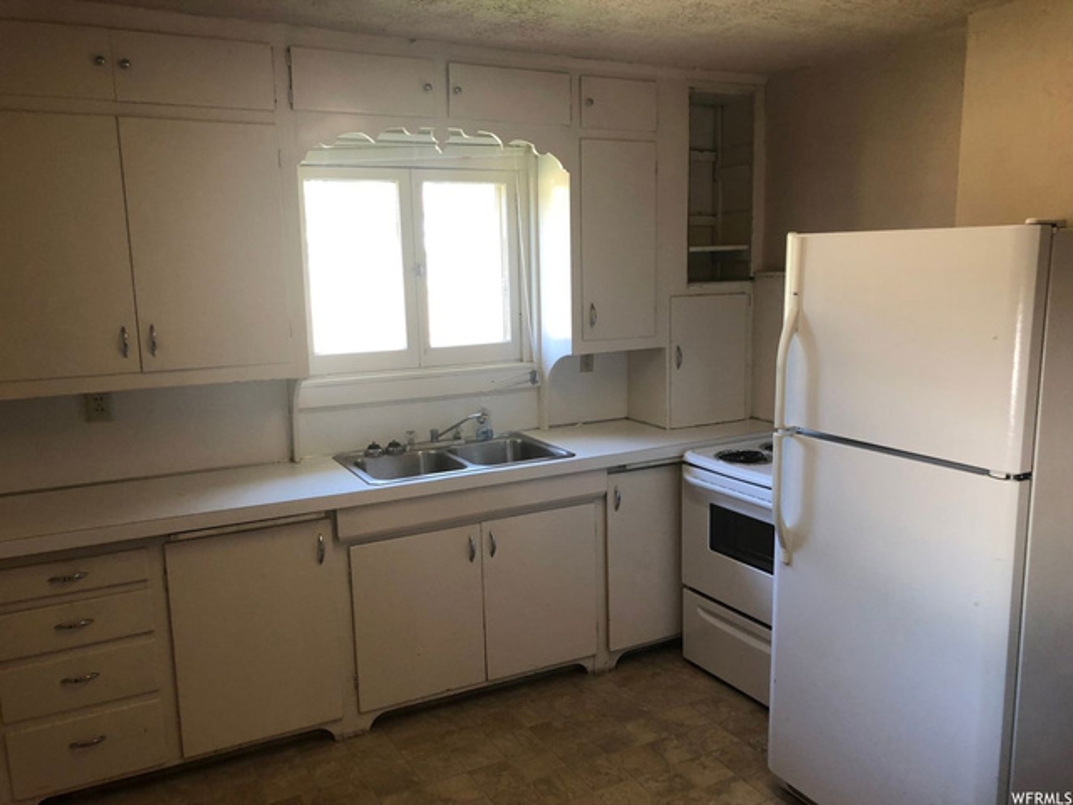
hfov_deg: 63.4
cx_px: 536
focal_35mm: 28
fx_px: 868
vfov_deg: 49.7
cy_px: 402
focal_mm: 4
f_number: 1.8
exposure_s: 1/24
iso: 32
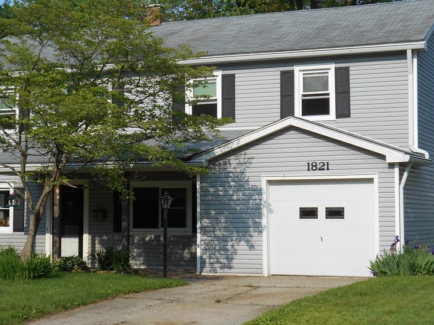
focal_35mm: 78
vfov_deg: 18.9
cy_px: 160
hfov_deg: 25.0
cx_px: 175
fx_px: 978
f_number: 4.9
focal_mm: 10
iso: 80
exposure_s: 1/500
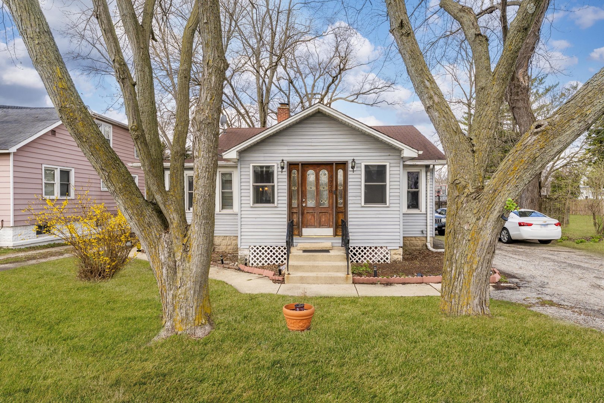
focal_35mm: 19
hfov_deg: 85.7
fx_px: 325
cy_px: 202
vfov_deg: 63.5
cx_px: 302
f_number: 9
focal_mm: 19.4
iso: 200
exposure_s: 1/320
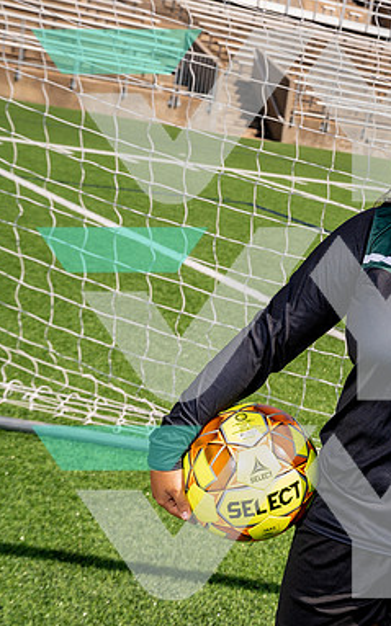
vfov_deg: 30.2
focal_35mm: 68
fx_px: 1161
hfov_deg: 18.3
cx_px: 453
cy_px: 315
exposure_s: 1/250
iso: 100
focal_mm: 44
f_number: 8
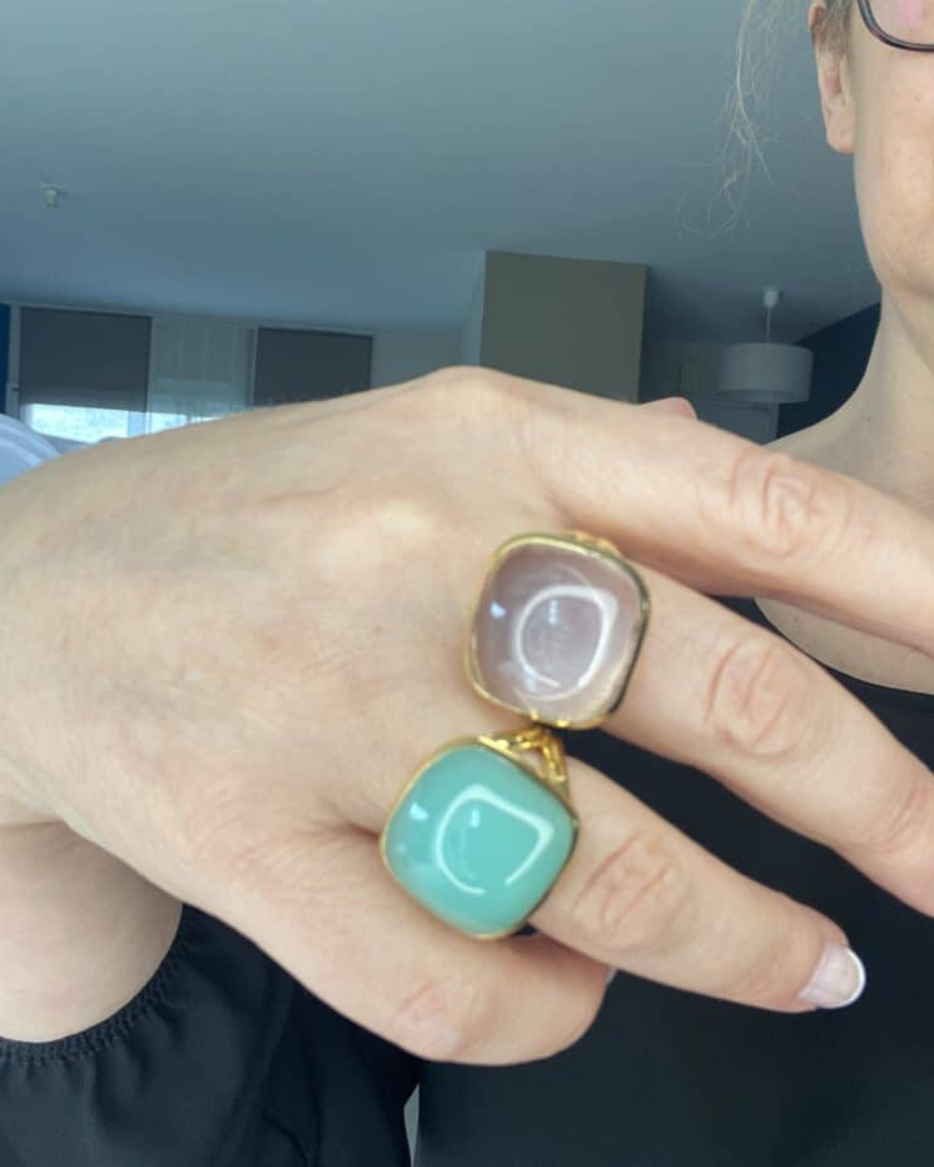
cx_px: 472
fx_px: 1105
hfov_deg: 45.8
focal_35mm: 32
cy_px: 580
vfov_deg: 55.7
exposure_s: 1/121
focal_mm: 2.71
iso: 100
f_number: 2.2
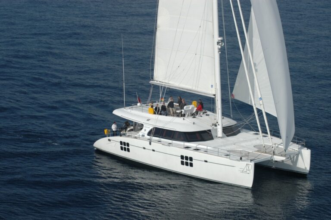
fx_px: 965
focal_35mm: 105
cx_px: 166
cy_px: 110
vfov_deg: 13.0
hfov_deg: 19.5
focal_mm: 70
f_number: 8
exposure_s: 1/500
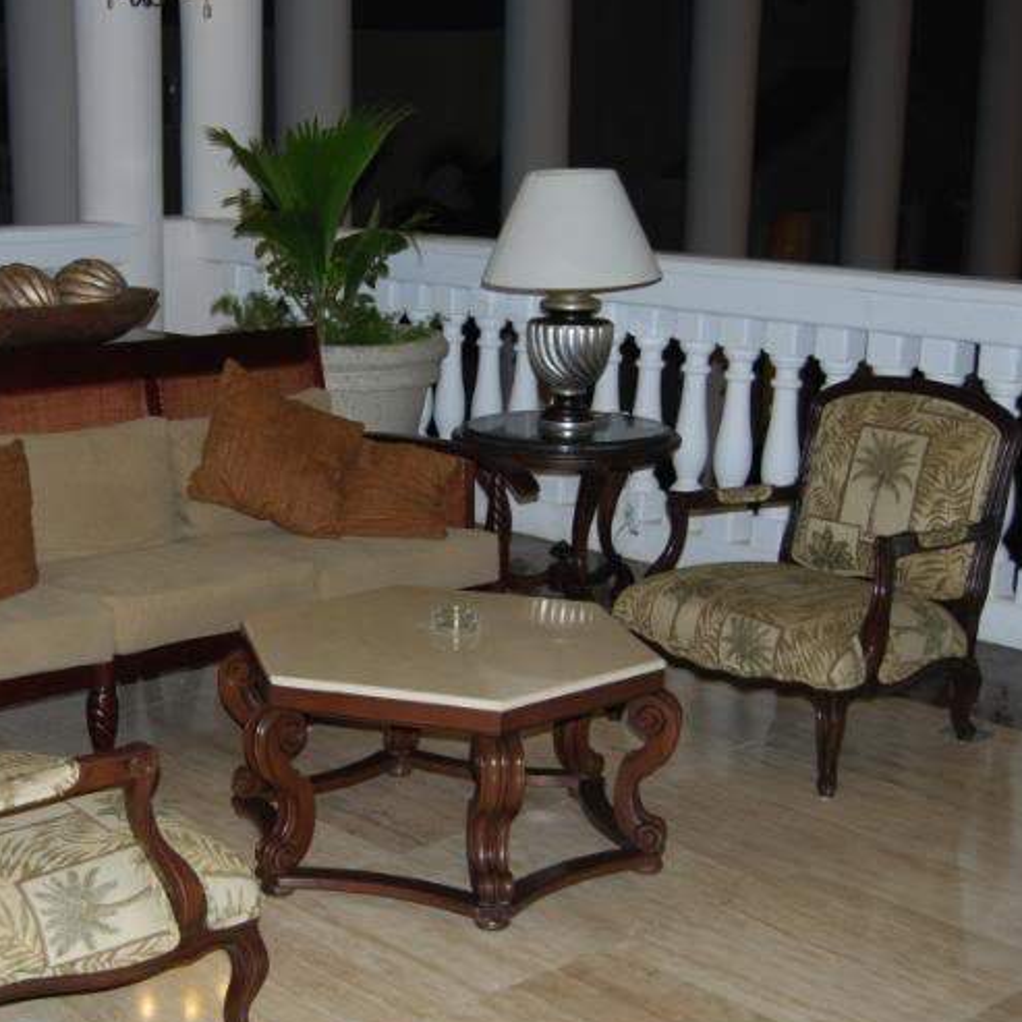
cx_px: 247
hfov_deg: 29.1
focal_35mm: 58
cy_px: 544
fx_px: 1937
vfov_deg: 29.5
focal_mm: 28
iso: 220
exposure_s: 1/60
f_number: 4.2
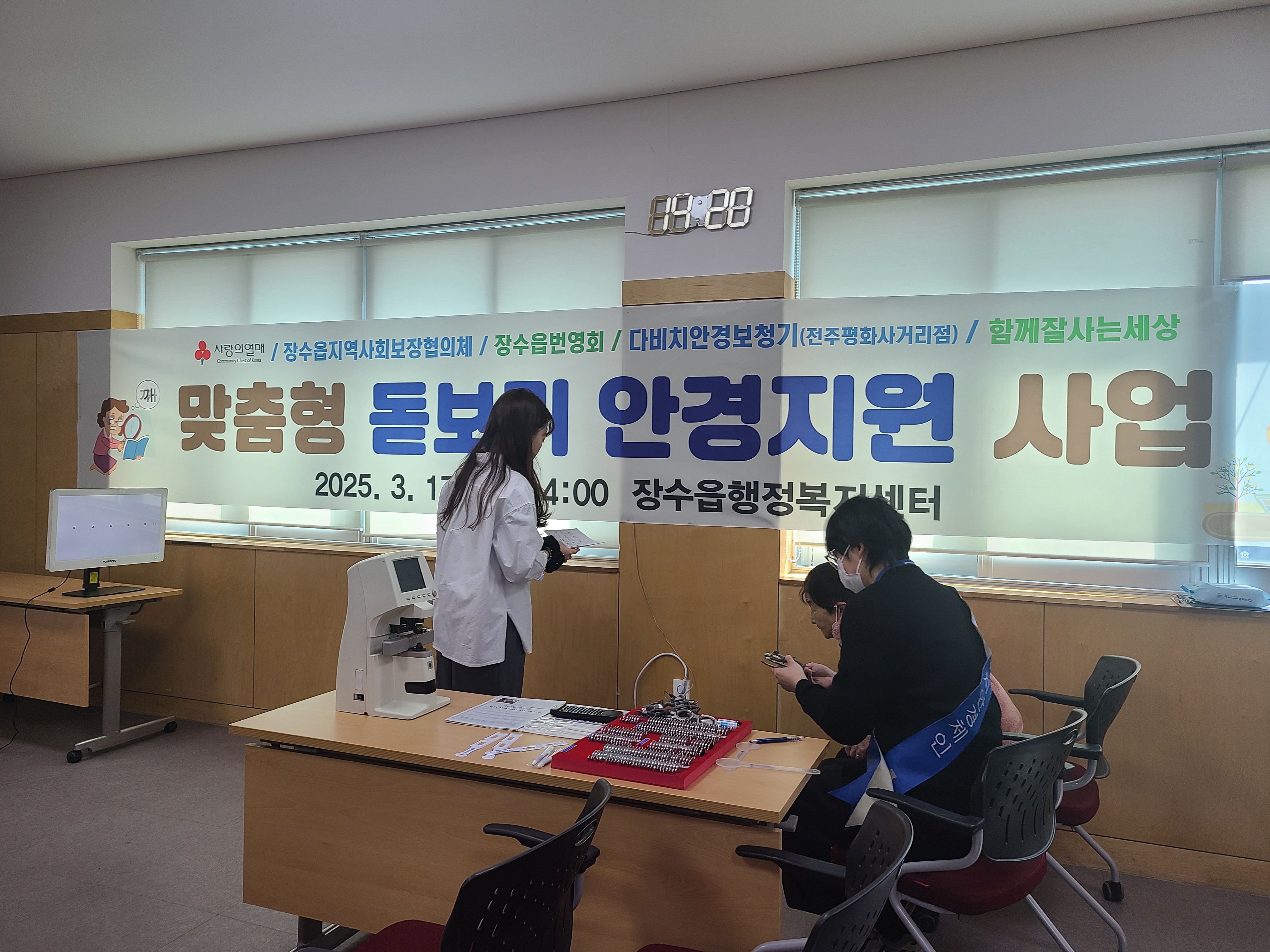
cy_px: 476
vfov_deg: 53.1
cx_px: 635
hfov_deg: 67.3
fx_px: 954
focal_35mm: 26
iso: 50
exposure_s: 1/120
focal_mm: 5.4
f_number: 1.8
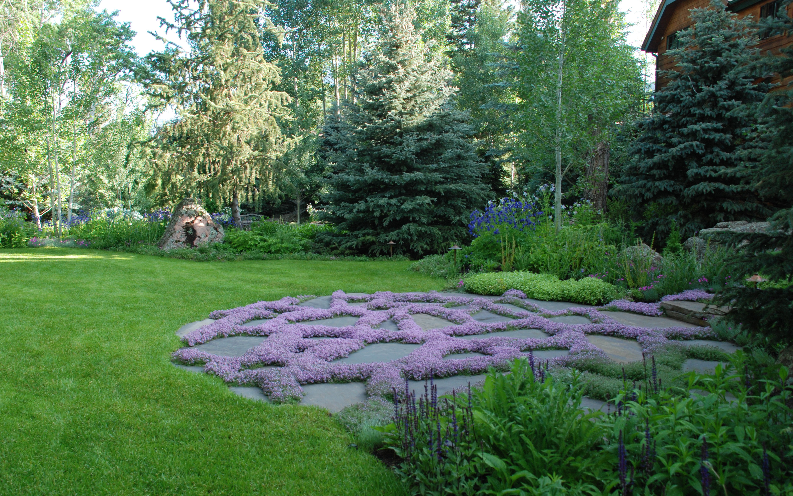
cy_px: 261
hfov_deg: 61.2
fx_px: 670
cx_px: 392
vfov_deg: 40.6
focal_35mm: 31
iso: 400
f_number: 5.6
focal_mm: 20
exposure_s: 1/125
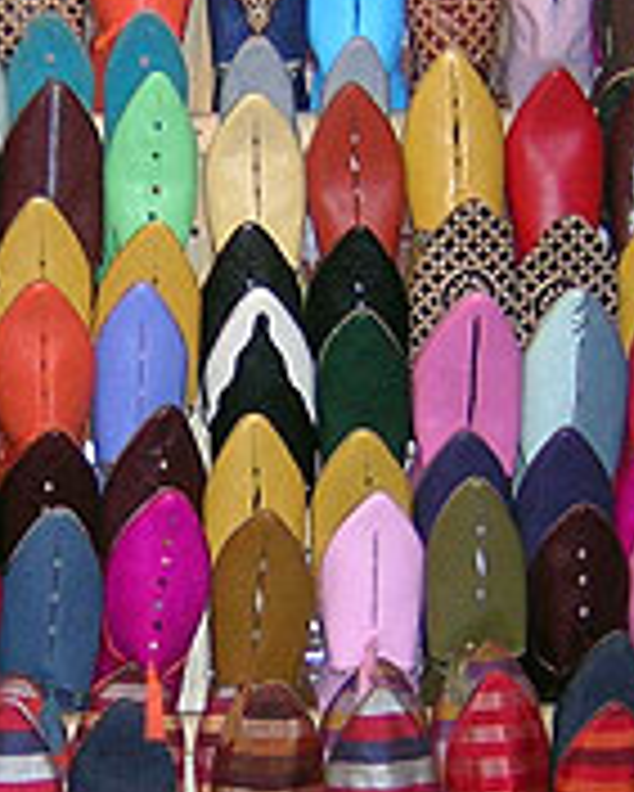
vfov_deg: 15.1
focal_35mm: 127
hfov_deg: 12.2
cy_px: 328
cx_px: 238
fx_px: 2976
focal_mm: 6.6
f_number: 3.1
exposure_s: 1/60.1
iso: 281
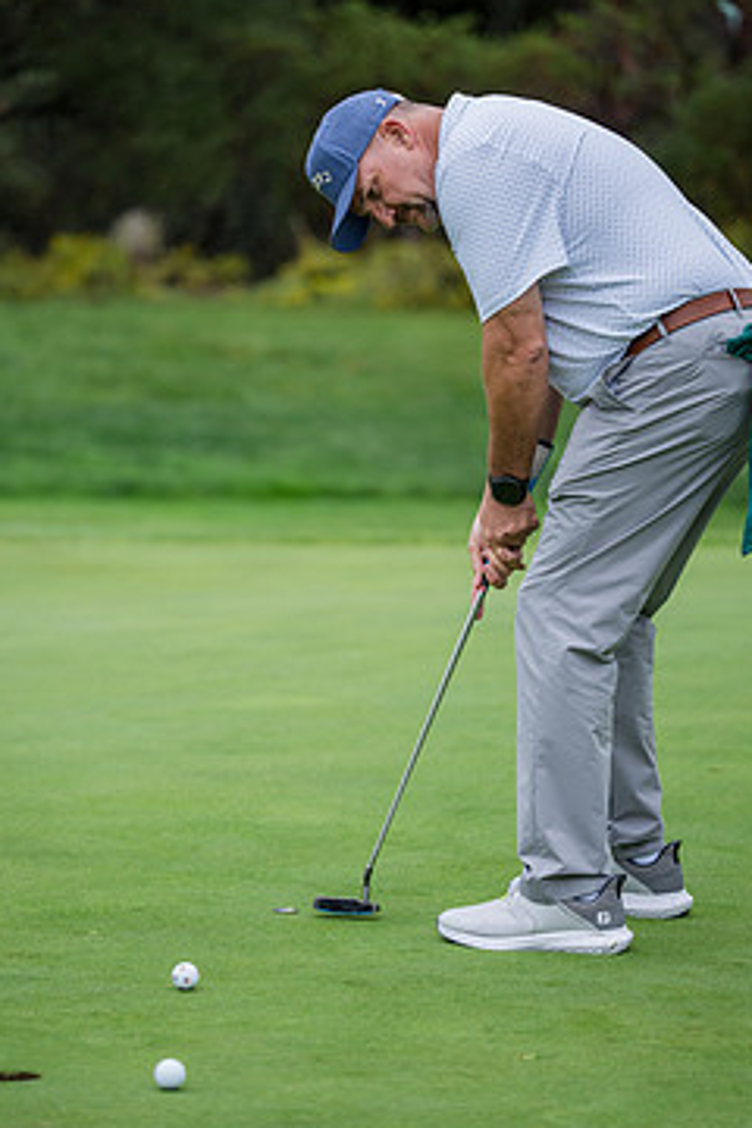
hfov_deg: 7.3
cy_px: 542
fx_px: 5922
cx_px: 335
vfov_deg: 10.9
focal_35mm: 189
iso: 500
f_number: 2.8
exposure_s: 1/1600
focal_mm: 151.3
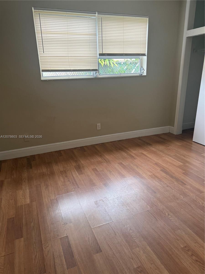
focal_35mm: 24
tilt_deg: -19.0
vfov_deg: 71.6
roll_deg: +0.1
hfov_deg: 56.8
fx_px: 190
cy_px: 137
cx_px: 102
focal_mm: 6.76
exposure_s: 1/121
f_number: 1.78
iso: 125
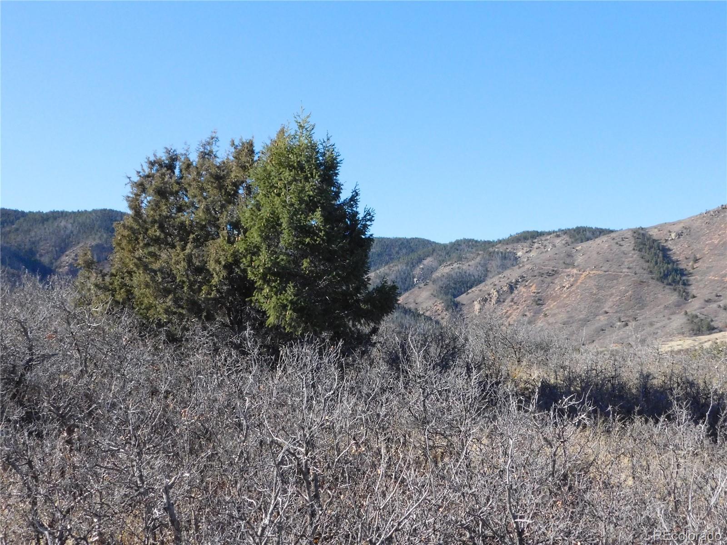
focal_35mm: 40
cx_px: 364
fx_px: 840
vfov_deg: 36.0
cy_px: 272
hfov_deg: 46.8
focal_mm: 7.1
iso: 800
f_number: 7.2
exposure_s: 1/1000
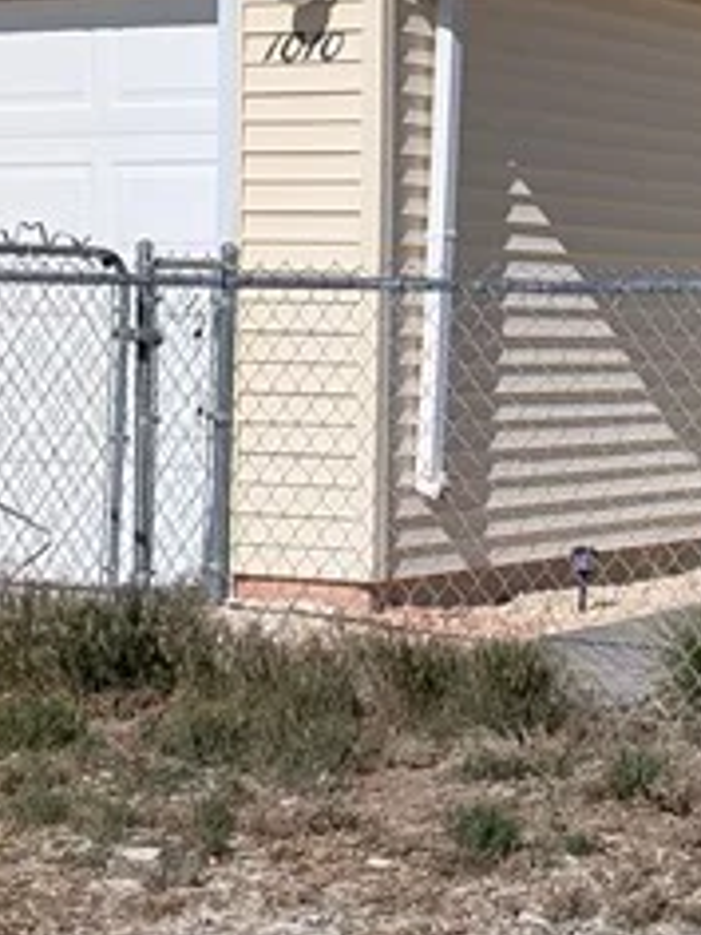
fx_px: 2808
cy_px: 234
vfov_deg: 18.8
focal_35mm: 104
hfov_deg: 14.0
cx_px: 687
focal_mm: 6.9
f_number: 1.68
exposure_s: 1/2646
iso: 20
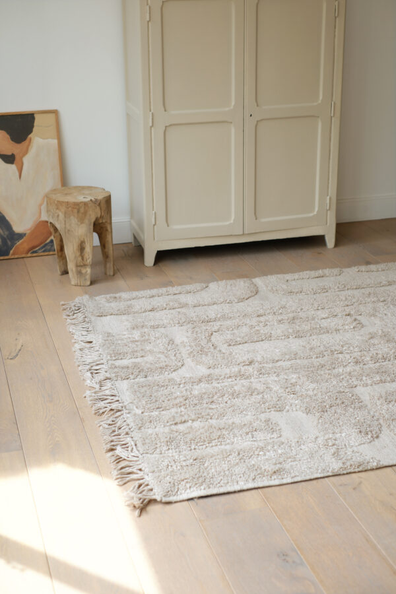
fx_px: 924
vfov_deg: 35.6
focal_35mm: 56
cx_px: 198
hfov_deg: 24.2
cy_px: 297
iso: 125
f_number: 4
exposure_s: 1/2400
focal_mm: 37.6
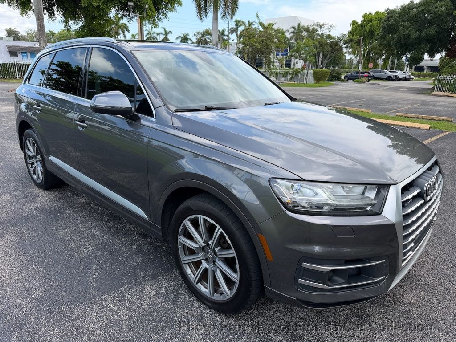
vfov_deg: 56.8
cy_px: 171
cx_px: 228
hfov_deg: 71.6
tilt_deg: -17.2
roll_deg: -1.6
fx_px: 316
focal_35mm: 24
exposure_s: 1/1230
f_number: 1.78
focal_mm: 6.76
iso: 80
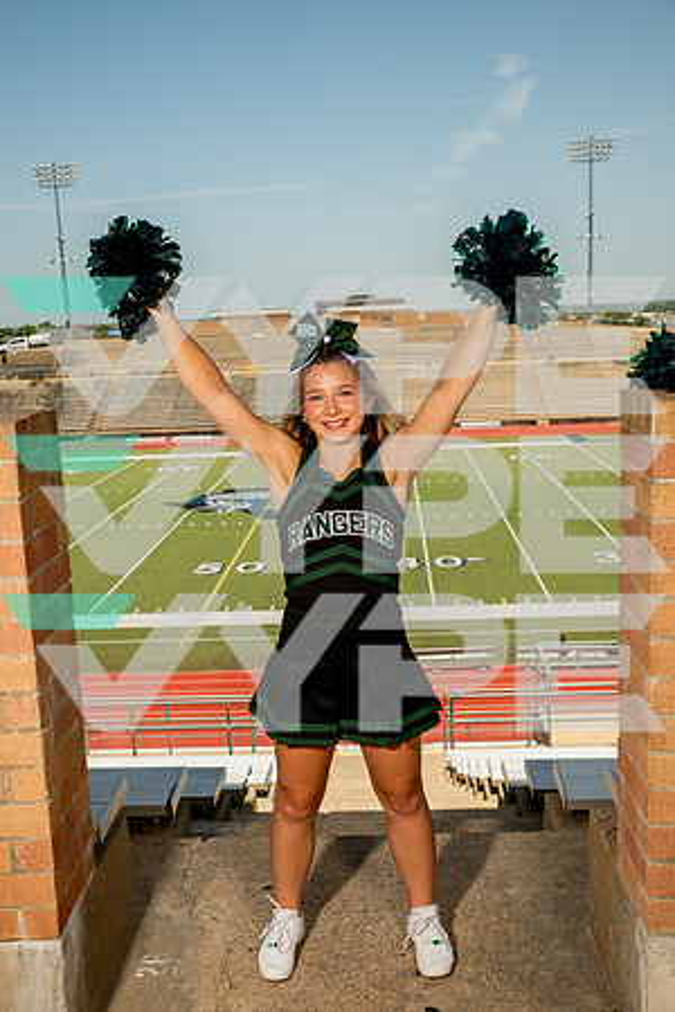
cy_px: 506
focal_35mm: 38
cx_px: 338
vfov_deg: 50.7
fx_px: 1069
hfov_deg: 35.1
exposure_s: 1/400
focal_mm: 38
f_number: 7.1
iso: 100
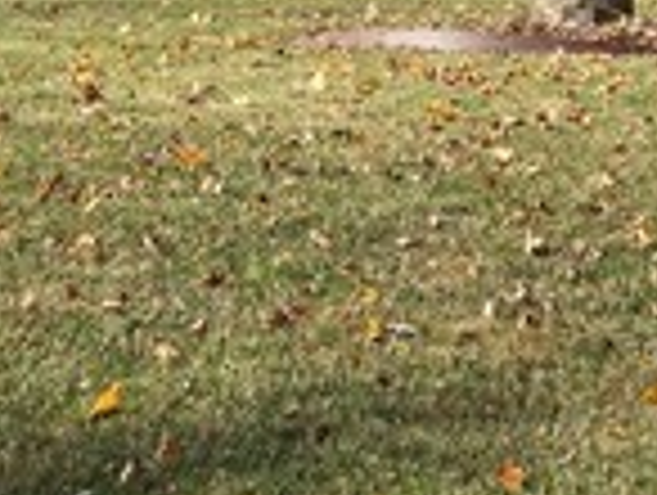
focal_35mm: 161
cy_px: -801
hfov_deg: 11.9
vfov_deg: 8.3
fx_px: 3061
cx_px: 855
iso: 25
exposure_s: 1/1546
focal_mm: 5.4
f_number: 1.8
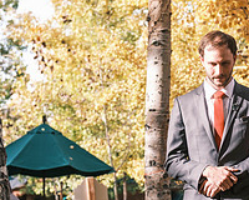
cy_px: 168
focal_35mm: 229
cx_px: 245
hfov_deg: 8.4
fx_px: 1688
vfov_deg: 6.7
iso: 400
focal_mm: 56.3
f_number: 4
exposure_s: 1/500
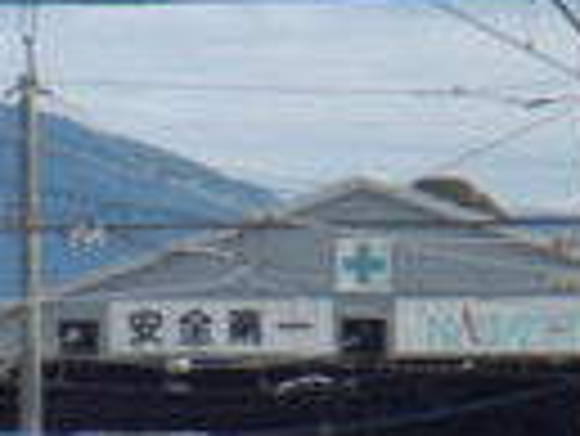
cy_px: 521
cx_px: 31
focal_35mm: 583
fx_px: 9777
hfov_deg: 3.4
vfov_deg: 2.6
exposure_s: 1/160
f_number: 7.1
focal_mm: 25.2
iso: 80
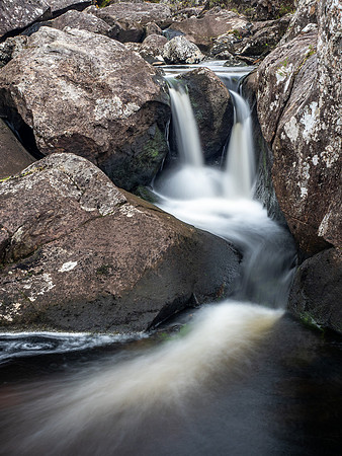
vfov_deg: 32.2
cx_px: 171
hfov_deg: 24.4
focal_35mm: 60
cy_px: 228
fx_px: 790
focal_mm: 30
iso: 200
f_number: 7.1
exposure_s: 8
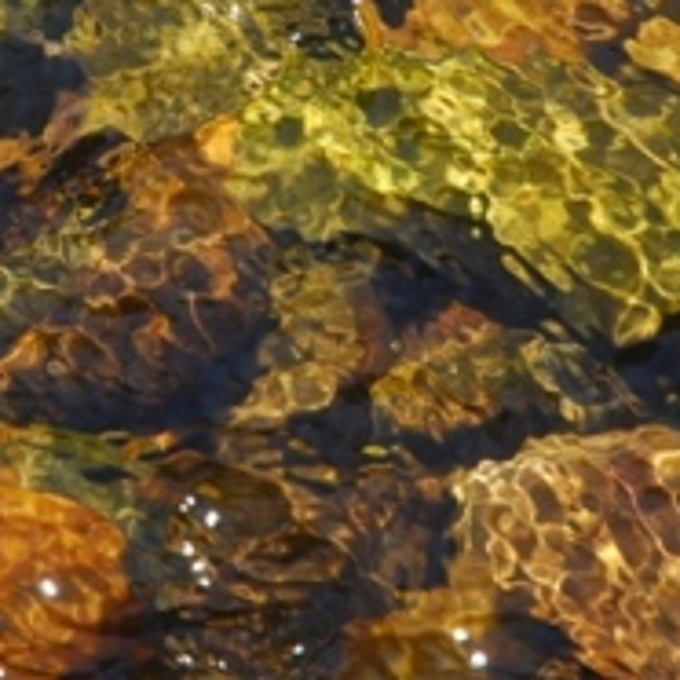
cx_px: 252
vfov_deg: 4.7
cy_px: 60
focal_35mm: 372
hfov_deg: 4.7
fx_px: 8278
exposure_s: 1/250
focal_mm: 85
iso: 200
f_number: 8
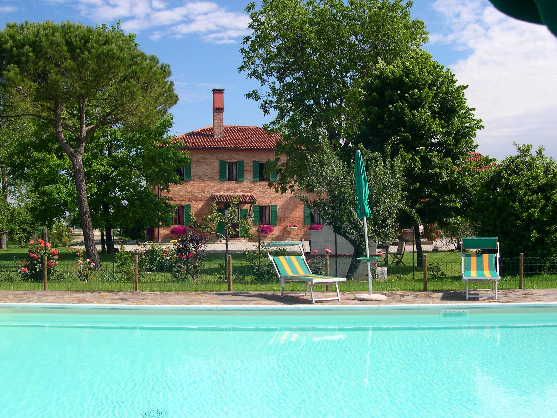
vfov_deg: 37.7
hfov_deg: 49.0
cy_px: 209
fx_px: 611
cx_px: 278
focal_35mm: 38
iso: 100
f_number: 7.6
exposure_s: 1/179
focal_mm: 8
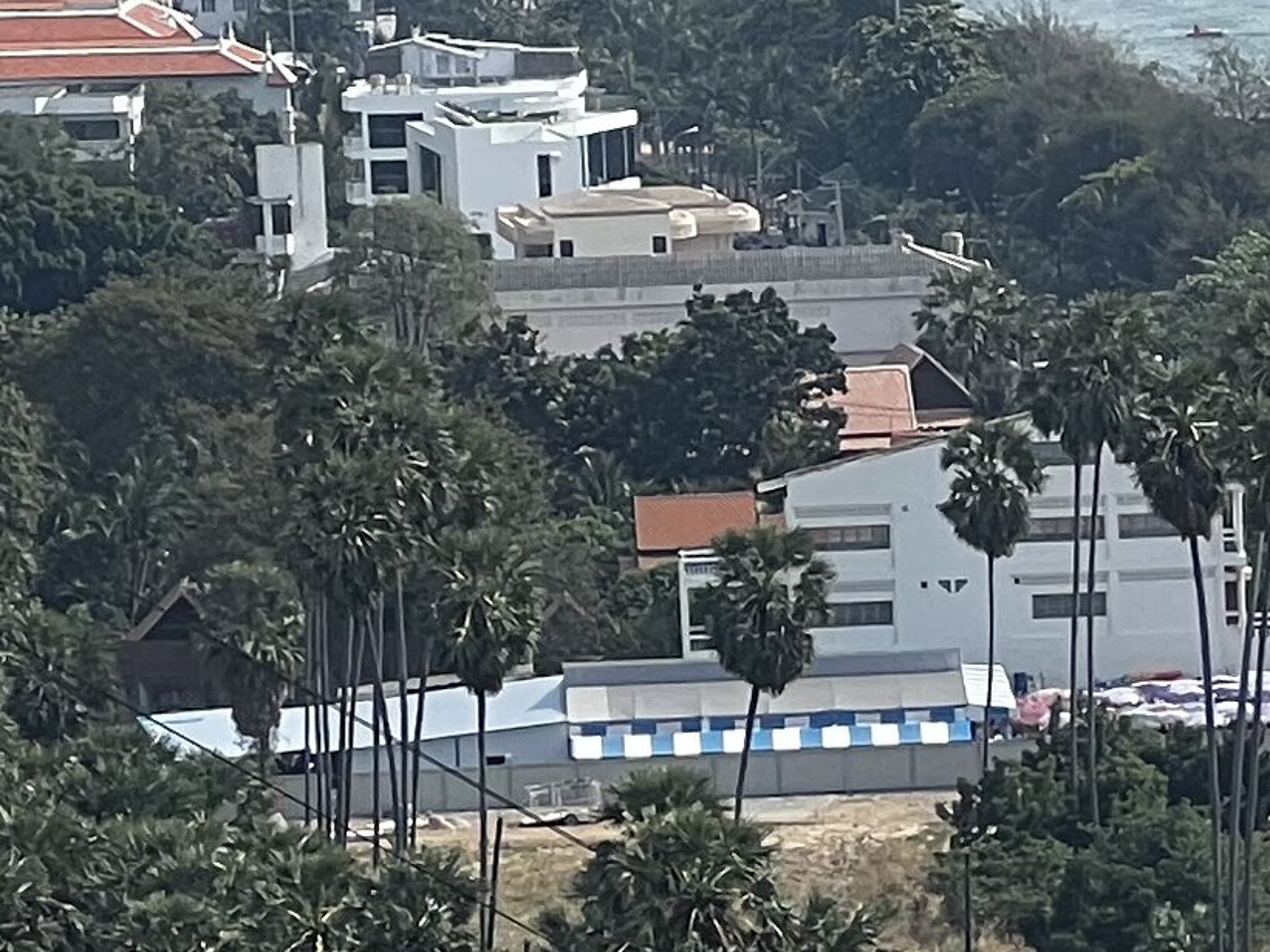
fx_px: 13760
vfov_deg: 3.9
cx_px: 1918
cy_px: 1647
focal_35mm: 375
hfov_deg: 5.2
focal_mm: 9
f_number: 2.8
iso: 32
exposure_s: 1/661
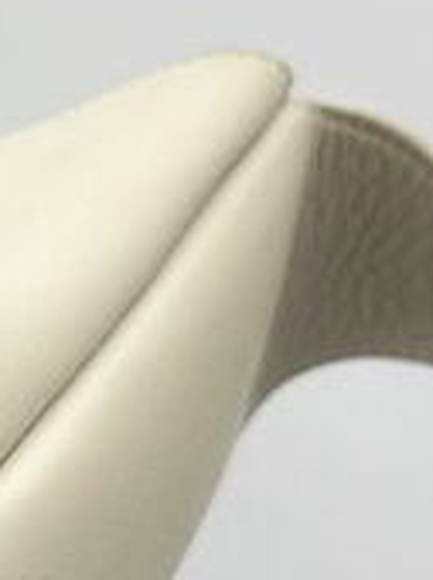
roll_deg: +0.1
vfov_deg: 12.3
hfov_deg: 8.8
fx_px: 2625
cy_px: 716
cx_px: -498
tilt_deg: -23.1
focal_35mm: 157
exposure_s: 1/149
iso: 32
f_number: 1.5
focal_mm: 5.7
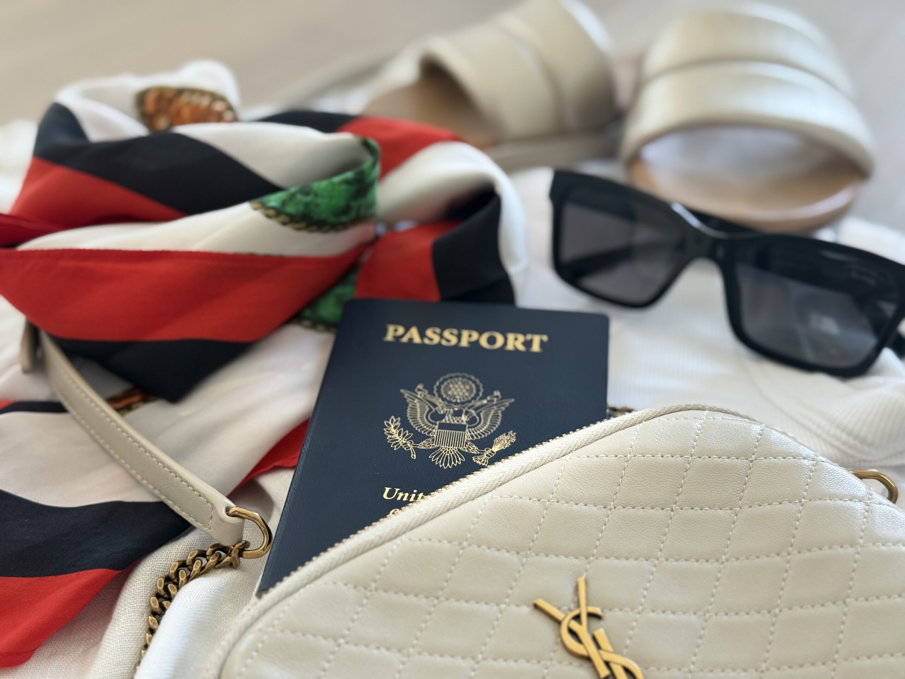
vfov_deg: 30.3
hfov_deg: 39.7
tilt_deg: -32.7
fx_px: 1255
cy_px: 340
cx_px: 452
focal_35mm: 48
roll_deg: +1.1
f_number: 1.78
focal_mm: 6.76
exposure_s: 1/121
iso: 80
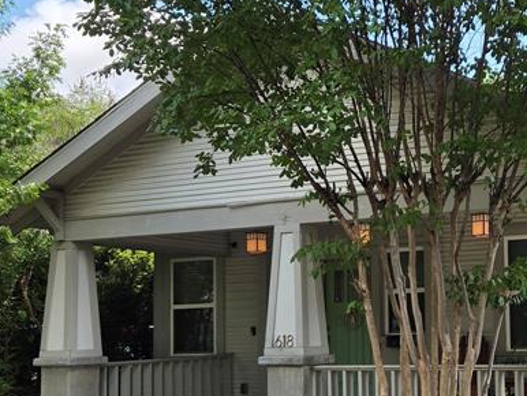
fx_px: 929
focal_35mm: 61
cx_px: 451
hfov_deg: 30.6
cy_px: 264
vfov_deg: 23.9
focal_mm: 5.4
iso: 80
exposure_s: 1/2105
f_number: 1.8
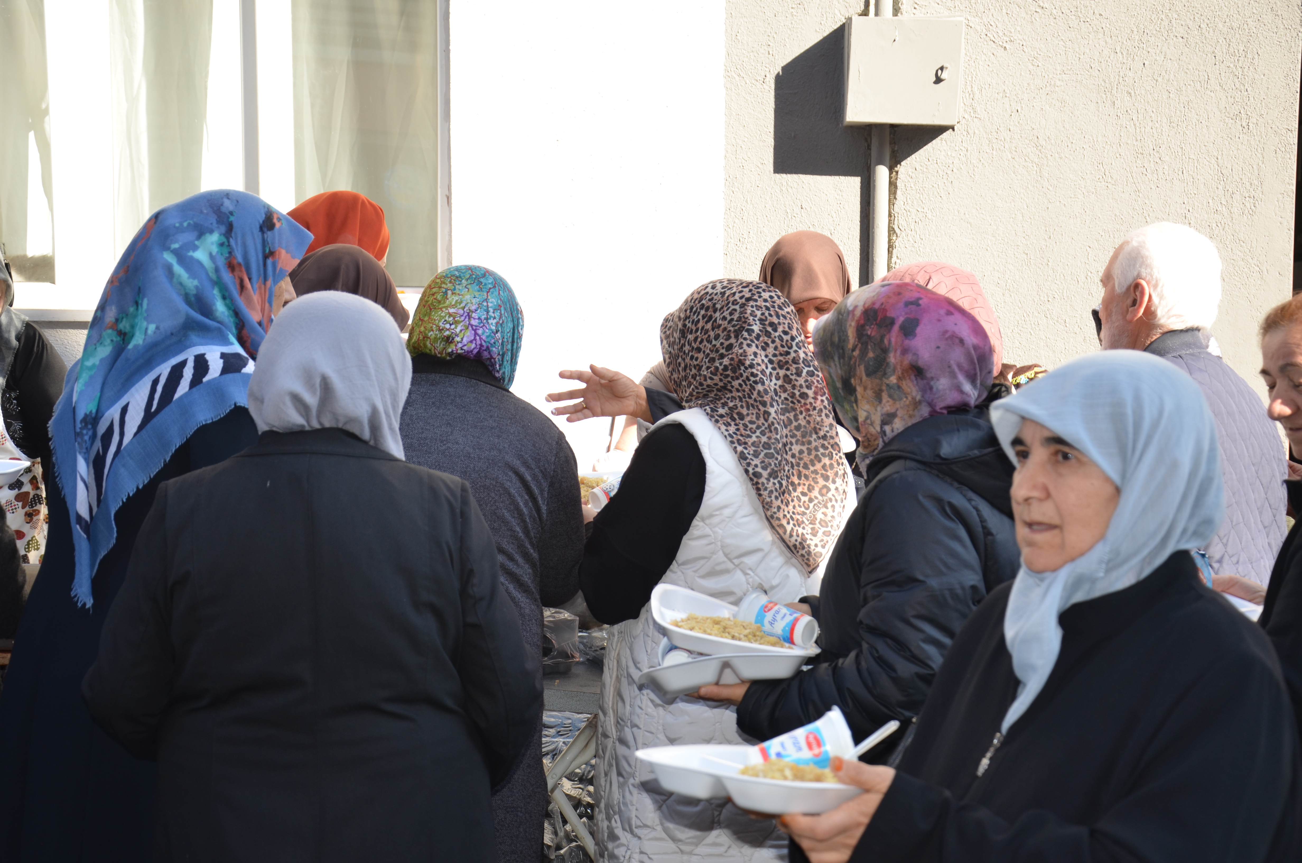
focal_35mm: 60
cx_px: 651
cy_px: 432
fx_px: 2166
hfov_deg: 33.5
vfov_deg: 22.5
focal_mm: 40
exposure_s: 1/250
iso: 200
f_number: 4.5
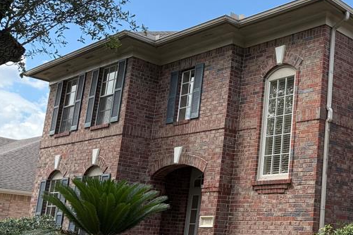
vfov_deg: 26.4
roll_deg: -2.5
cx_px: 359
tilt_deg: +12.5
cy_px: 138
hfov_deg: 35.0
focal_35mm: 51
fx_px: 500
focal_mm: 6.76
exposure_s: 1/2232
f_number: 1.78
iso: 100
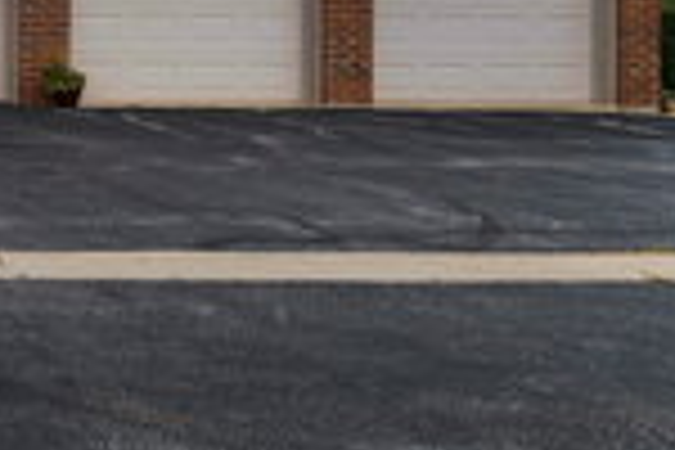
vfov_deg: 26.9
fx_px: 900
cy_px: 27
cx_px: -382
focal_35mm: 48
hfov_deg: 26.6
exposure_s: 1/1250
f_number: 8
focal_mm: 10
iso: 400
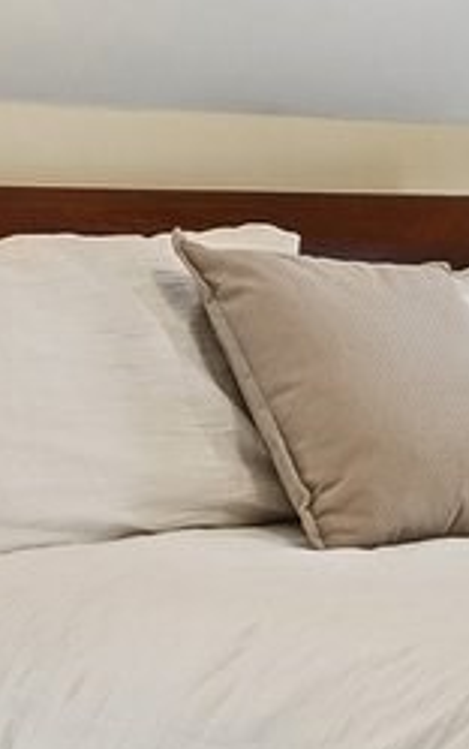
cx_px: 156
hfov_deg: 9.8
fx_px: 2736
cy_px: 317
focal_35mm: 134
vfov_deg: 15.6
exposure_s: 1/30
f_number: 8
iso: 400
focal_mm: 16
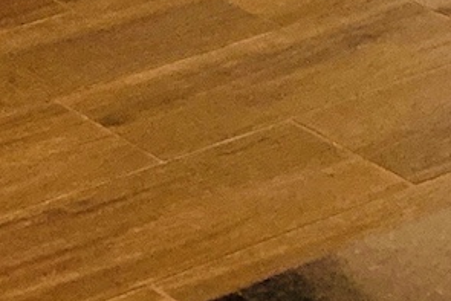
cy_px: -738
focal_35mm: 176
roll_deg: +0.9
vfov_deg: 6.7
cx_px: -281
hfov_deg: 11.1
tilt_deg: -3.5
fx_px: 2206
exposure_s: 1/116
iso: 100
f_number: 1.8
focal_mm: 4.25
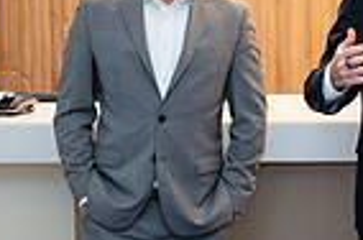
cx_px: 383
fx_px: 1177
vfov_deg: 11.6
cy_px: 74
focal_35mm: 117
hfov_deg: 17.0
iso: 500
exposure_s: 1/200
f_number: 3.5
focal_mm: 28
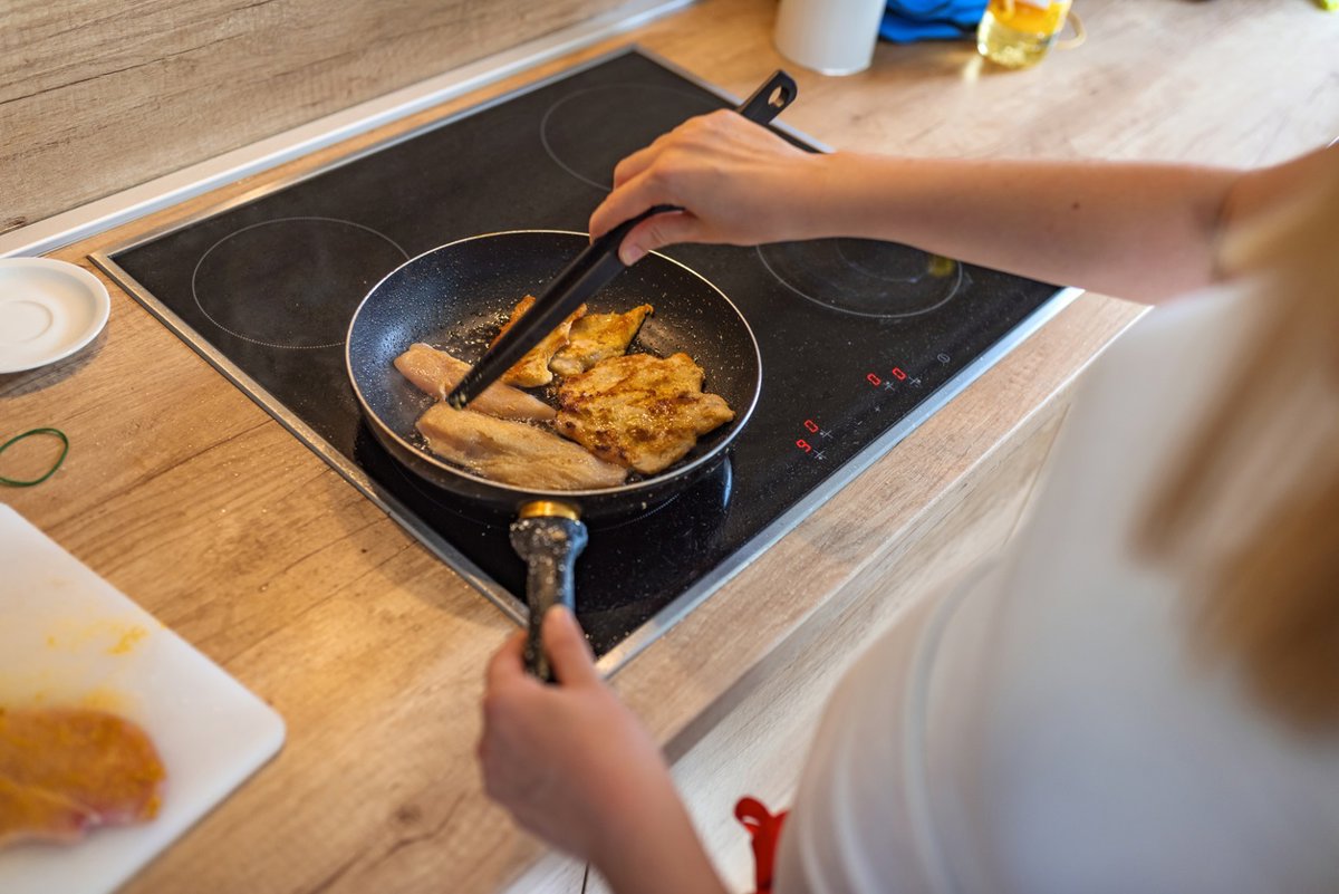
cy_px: 447
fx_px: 1302
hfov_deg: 54.4
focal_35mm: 35
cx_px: 670
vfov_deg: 37.9
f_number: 2.2
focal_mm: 35
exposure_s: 1/125
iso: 250
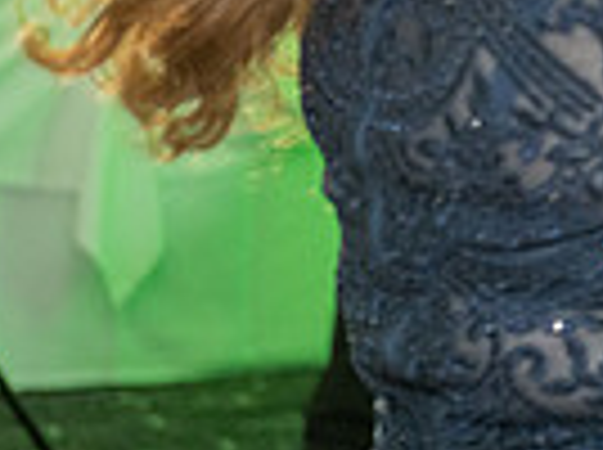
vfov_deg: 5.7
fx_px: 4504
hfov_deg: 7.4
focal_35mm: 259
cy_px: 29
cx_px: 1210
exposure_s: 1/125
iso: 1600
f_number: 3.5
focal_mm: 62
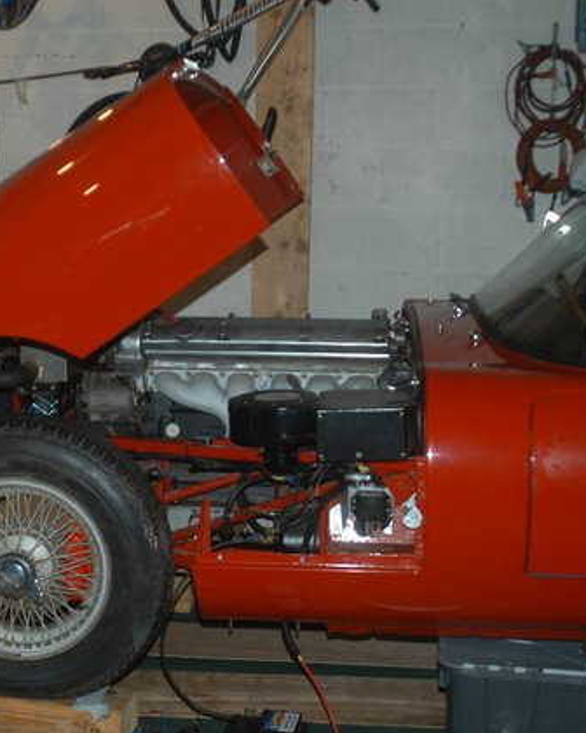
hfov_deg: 24.9
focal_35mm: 60
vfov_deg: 31.5
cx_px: 105
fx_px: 1301
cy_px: 370
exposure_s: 1/60
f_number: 3.5
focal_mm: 28
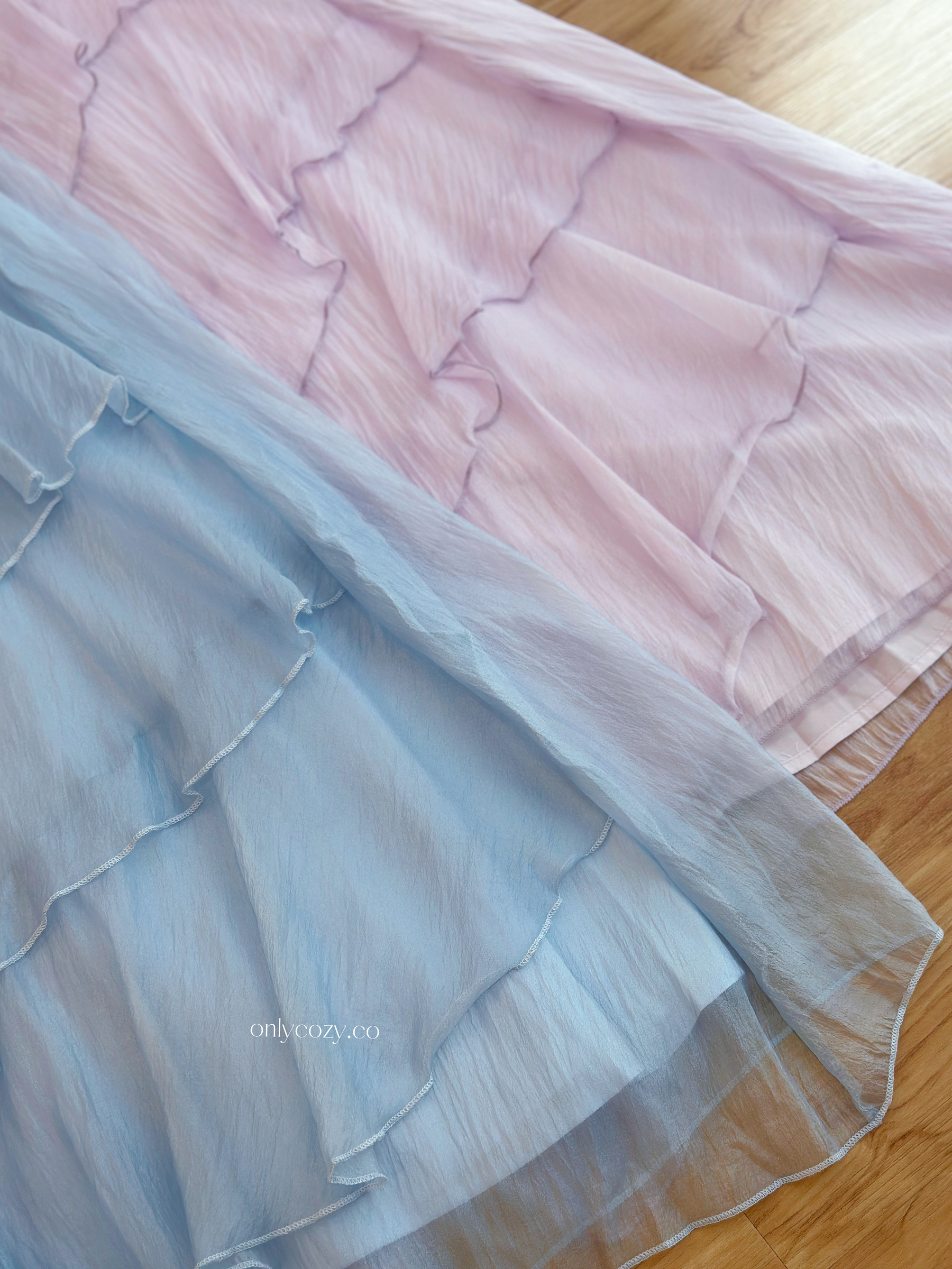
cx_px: 476
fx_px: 1760
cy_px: 634
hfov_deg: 30.3
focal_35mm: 48
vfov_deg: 39.7
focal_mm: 6.86
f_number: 1.78
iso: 80
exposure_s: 1/100
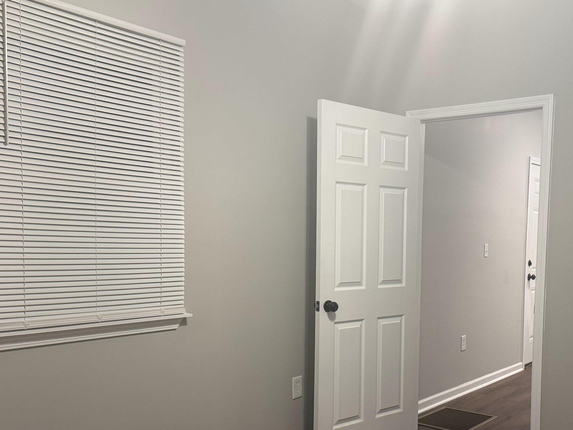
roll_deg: -0.5
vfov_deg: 35.7
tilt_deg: -3.6
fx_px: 662
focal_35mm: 40
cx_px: 367
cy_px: 280
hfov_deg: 46.3
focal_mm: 6.76
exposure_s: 1/60.2
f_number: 1.78
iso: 200
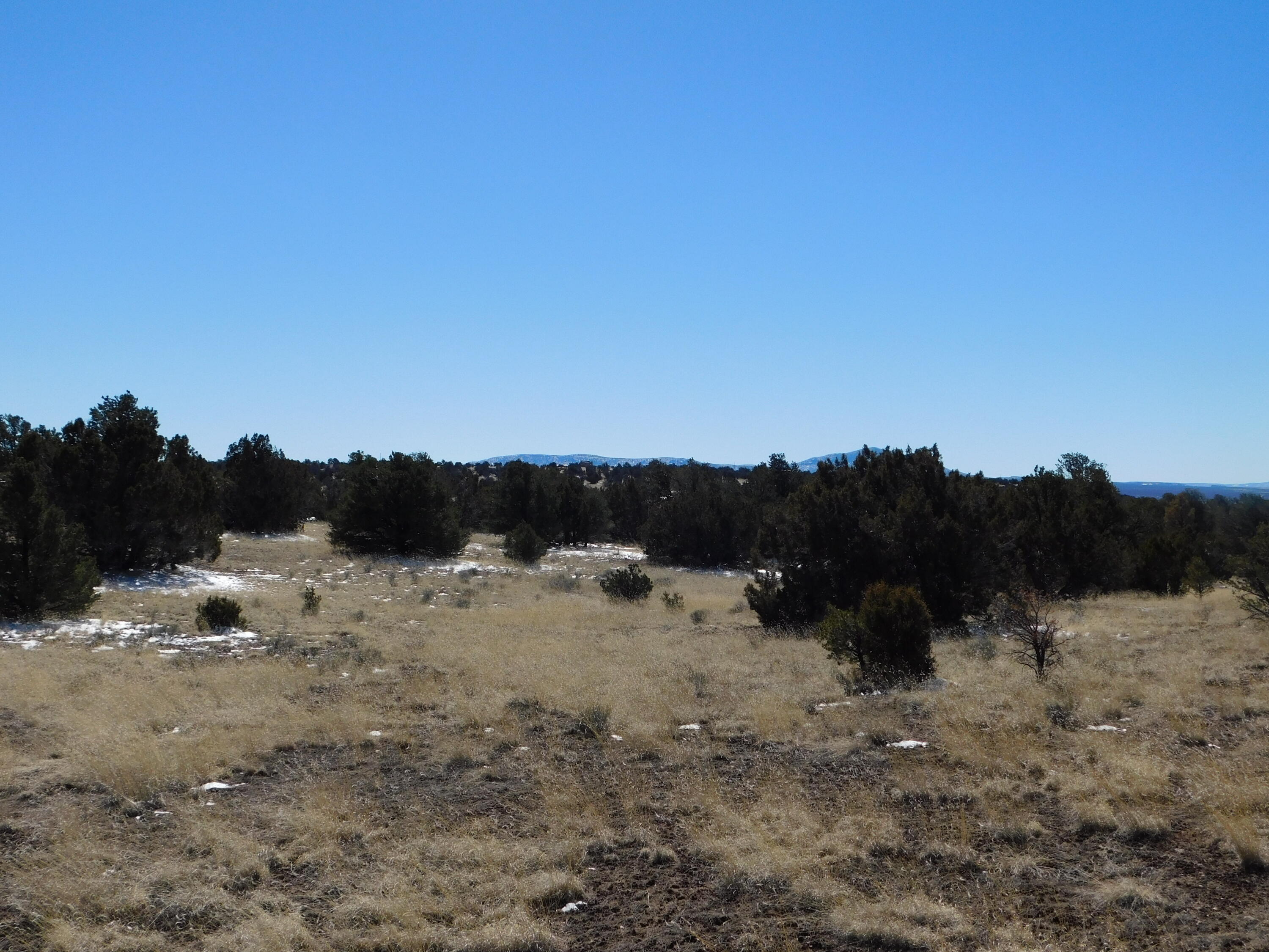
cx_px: 634
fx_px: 1320
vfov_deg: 39.7
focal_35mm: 36
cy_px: 476
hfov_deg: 51.4
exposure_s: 1/640
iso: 125
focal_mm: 6.3
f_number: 7
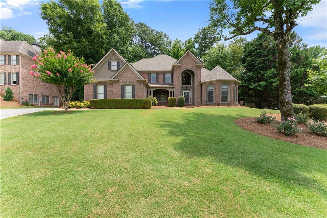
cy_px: 109
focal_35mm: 15
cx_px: 164
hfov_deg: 101.9
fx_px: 133
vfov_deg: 78.9
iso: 640
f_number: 7.1
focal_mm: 14.6
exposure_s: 1/1000
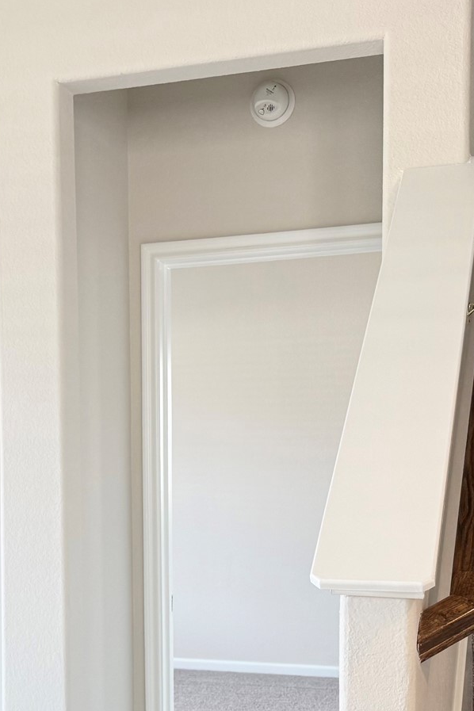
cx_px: 156
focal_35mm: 57
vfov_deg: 34.2
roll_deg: -0.4
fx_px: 1126
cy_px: 547
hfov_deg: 23.7
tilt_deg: -2.1
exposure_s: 1/120
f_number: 1.78
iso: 125
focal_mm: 6.76
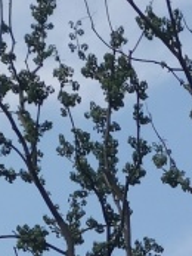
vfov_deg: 11.0
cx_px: 393
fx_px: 1182
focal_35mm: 160
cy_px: 550
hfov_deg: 8.7
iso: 50
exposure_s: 1/1044
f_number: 1.8
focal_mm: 4.75
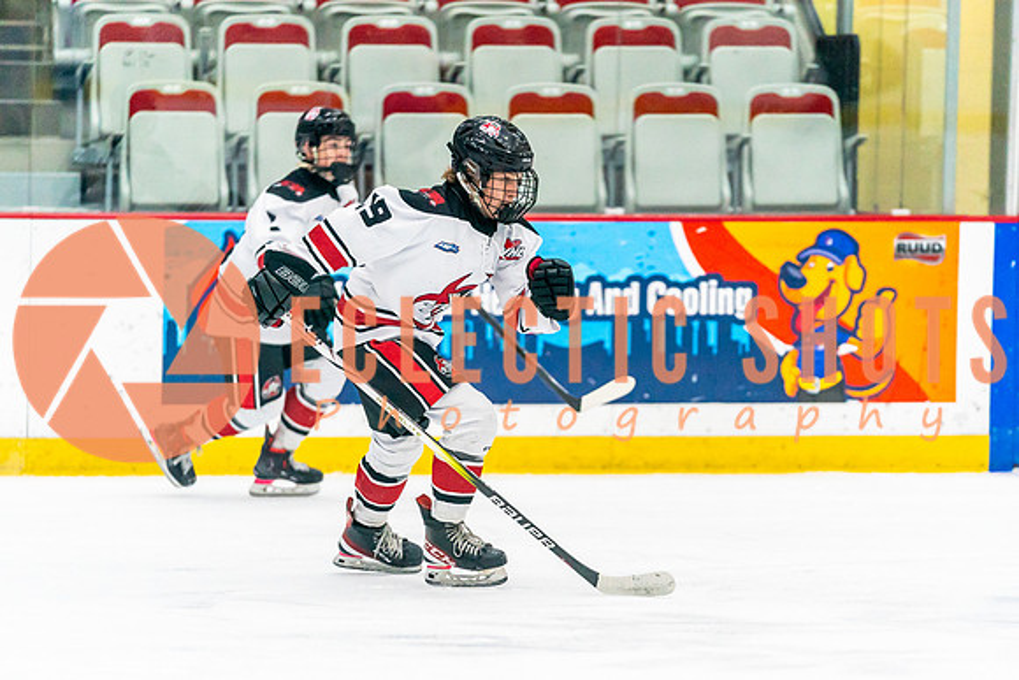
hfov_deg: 7.9
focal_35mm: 262
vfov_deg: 5.3
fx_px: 7404
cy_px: 445
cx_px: 510
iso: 3200
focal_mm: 200
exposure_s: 1/1000
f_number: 2.8
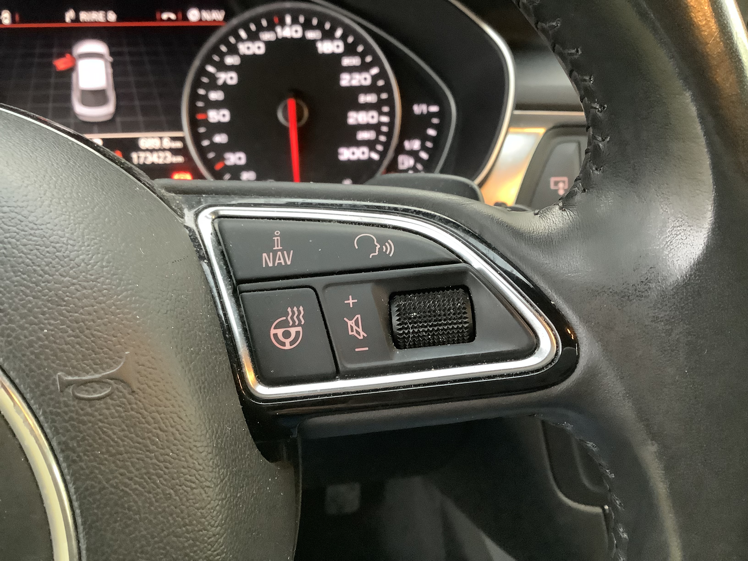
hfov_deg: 58.4
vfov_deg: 45.4
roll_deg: -2.8
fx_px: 670
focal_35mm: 31
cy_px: 280
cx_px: 374
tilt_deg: -26.6
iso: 400
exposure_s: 1/33
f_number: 2.4
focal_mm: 3.3
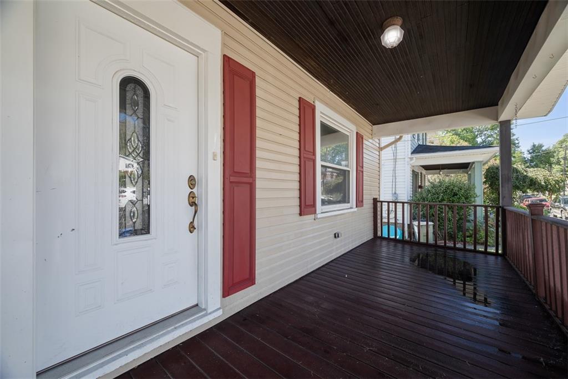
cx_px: 284
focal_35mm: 14
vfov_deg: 81.2
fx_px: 221
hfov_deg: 104.2
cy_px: 190
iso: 400
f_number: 8
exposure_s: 1/25
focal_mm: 14
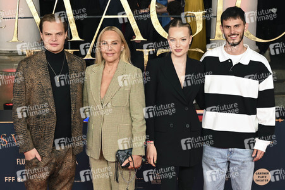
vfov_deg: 29.8
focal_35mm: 45
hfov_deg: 43.6
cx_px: 142
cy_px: 95
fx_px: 356
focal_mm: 45
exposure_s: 1/125
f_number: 5.6
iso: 640
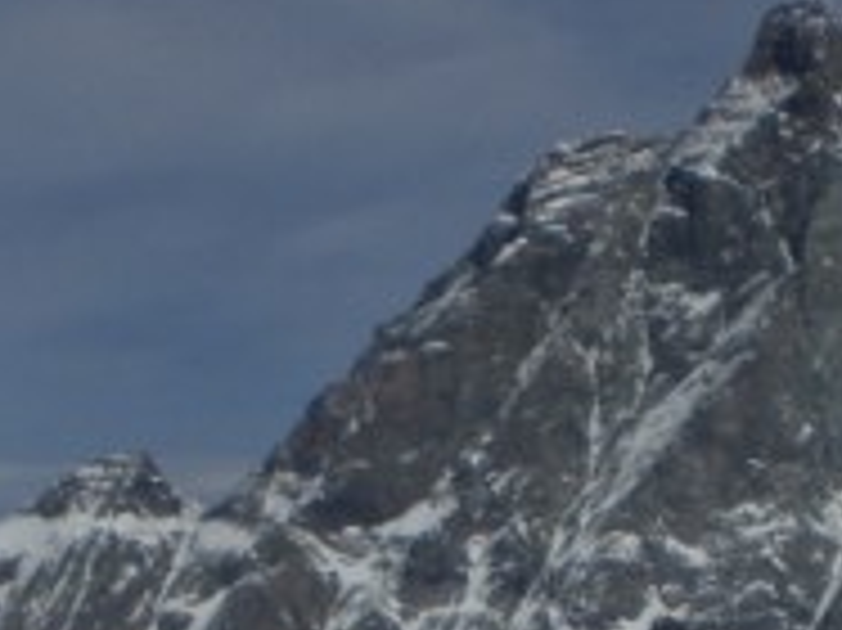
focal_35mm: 163
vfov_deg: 8.6
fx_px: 3962
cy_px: 1246
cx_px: 275
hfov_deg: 12.1
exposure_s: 1/2000
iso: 50
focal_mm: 6.3
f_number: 4.4
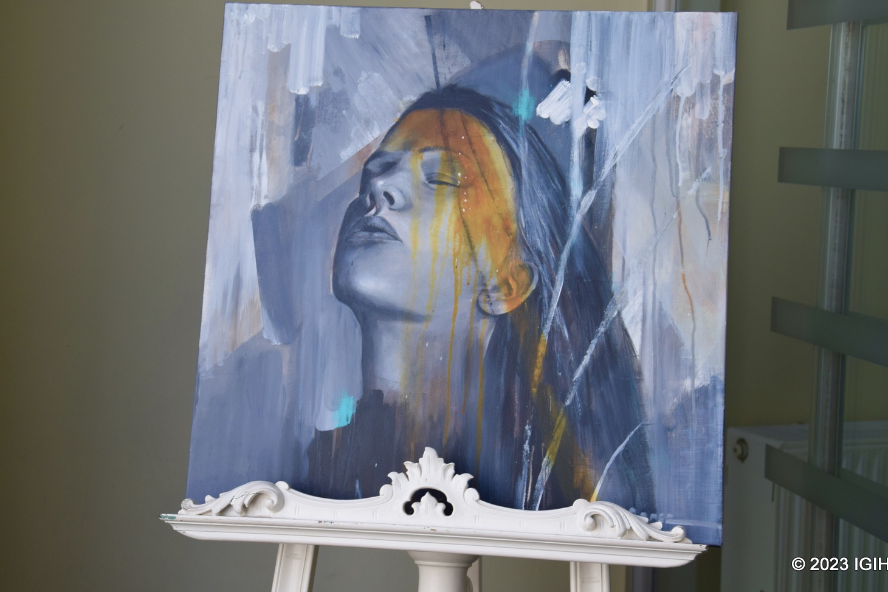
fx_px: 1702
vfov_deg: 19.7
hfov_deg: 29.2
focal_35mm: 69
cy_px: 270
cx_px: 438
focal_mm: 42
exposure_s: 1/160
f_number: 6.3
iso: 400
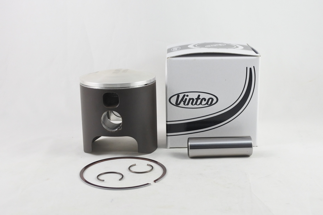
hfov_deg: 48.5
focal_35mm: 40
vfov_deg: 33.4
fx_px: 359
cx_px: 162
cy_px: 108
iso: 560
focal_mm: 15
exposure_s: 1/125
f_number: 4.2
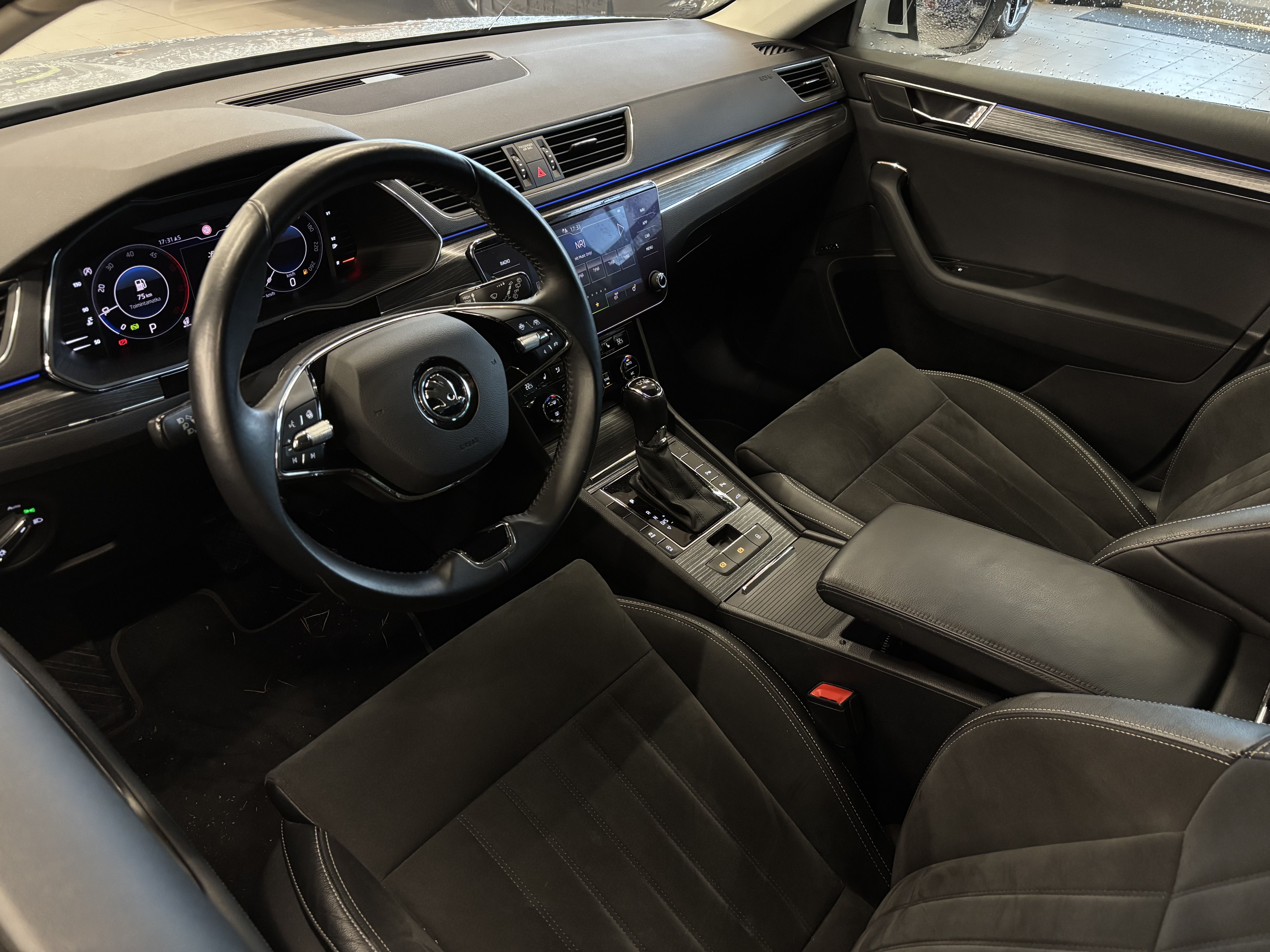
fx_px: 954
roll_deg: -3.3
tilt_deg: -36.7
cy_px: 476
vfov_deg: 53.1
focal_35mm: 26
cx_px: 635
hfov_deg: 67.3
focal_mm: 5.96
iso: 500
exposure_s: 1/56
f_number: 1.6
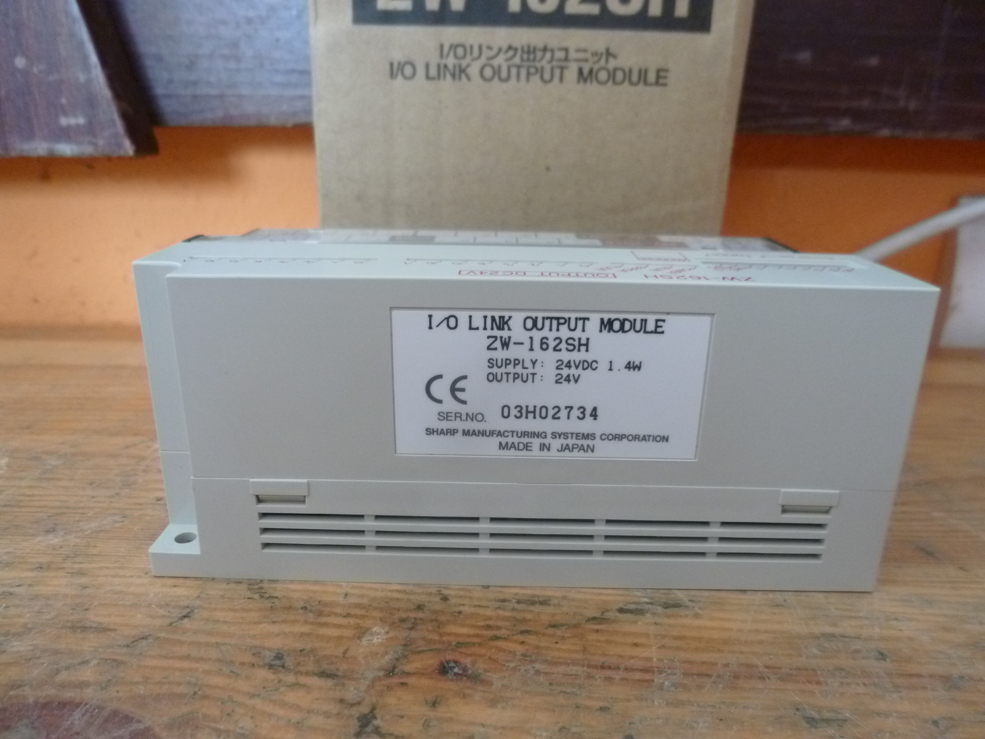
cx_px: 492
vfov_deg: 54.9
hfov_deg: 69.4
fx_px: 711
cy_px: 370
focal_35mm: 25
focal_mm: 4.5
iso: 400
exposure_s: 1/25
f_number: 3.1
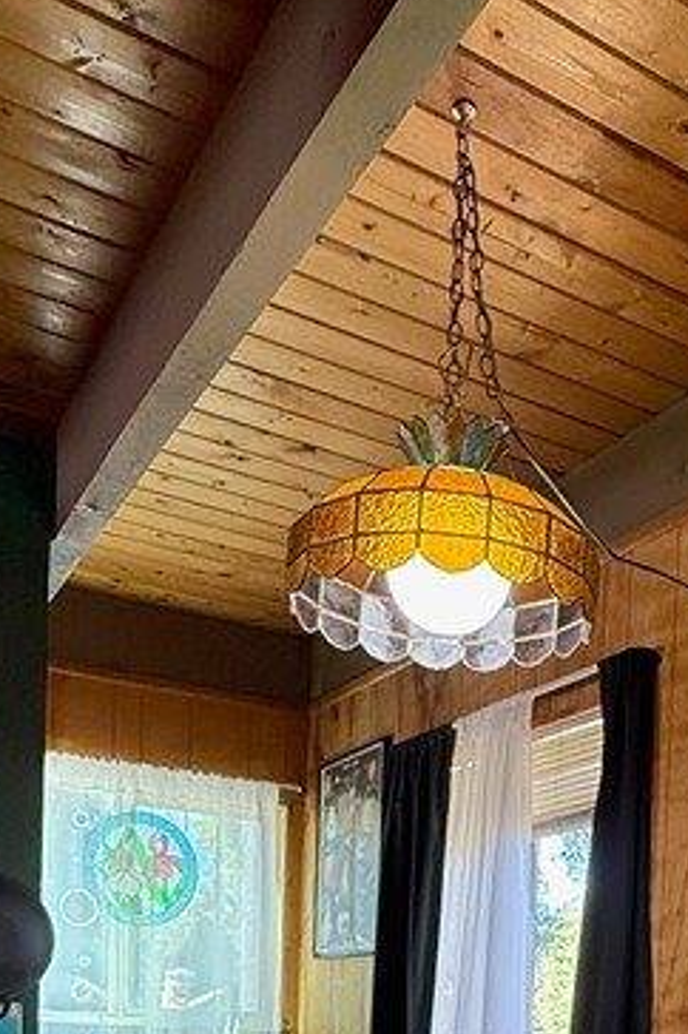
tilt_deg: -2.7
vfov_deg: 40.1
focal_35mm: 41
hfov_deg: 32.1
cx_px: 500
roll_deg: -2.7
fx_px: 1177
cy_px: 1091
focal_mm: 2.22
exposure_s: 1/99
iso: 320
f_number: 2.2
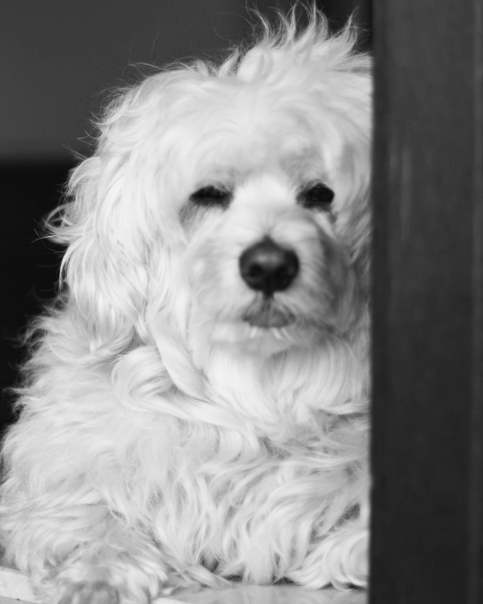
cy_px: 267
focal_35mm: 136
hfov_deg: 11.3
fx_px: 2430
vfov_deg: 14.2
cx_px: 18
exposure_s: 1/200
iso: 100
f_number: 1.4
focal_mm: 50
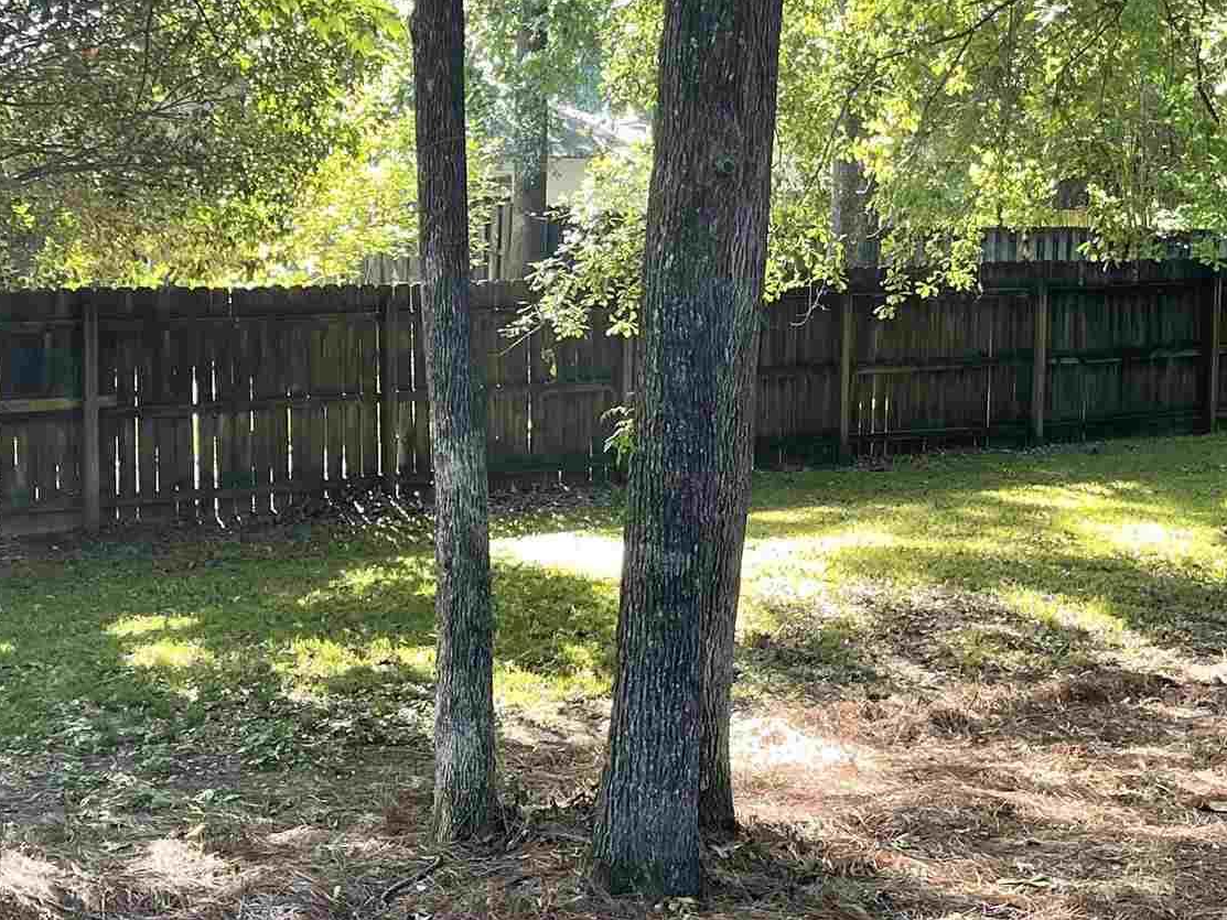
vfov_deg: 21.3
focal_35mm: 69
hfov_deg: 28.1
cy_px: 401
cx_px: 769
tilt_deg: -7.8
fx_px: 2446
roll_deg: -1.7
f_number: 1.6
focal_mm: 5.1
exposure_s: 1/121
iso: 80
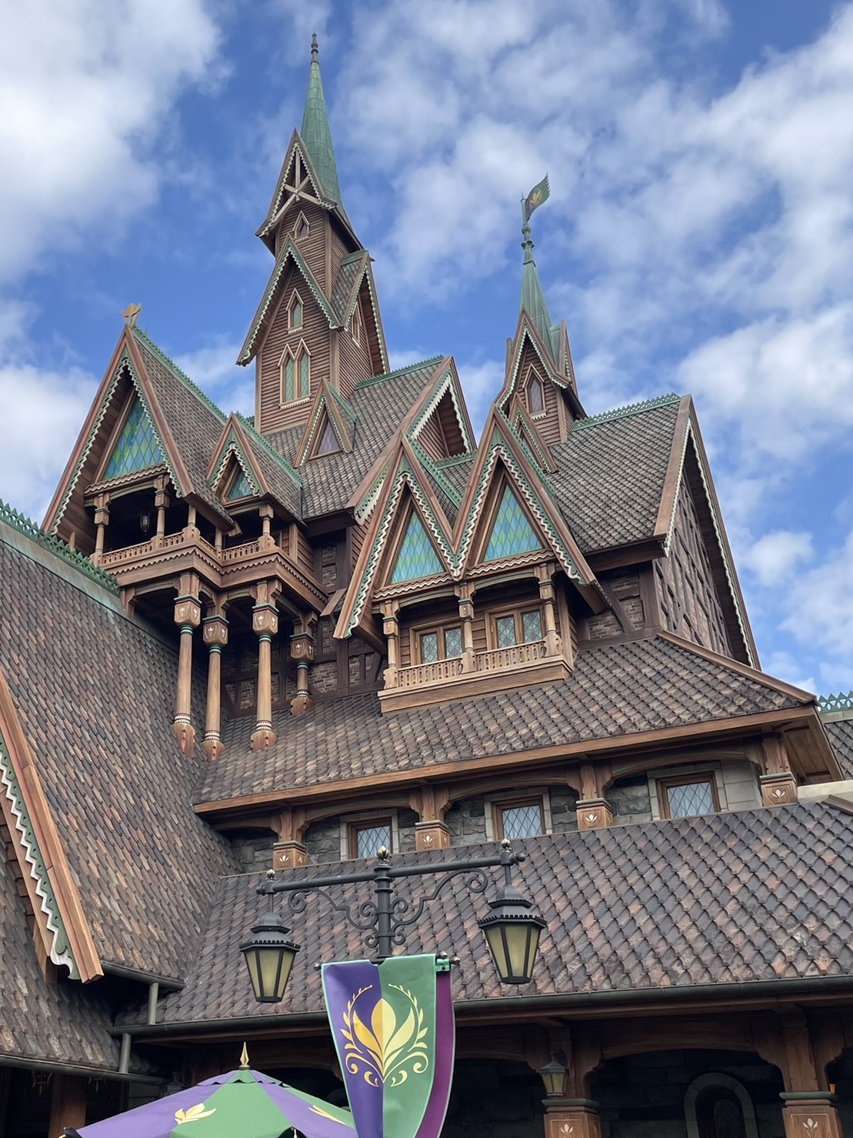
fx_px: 1183
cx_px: 323
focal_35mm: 36
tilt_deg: +26.6
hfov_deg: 39.4
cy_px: 621
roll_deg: +1.4
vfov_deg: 51.3
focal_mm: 4.2
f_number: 1.6
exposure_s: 1/2304
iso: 32
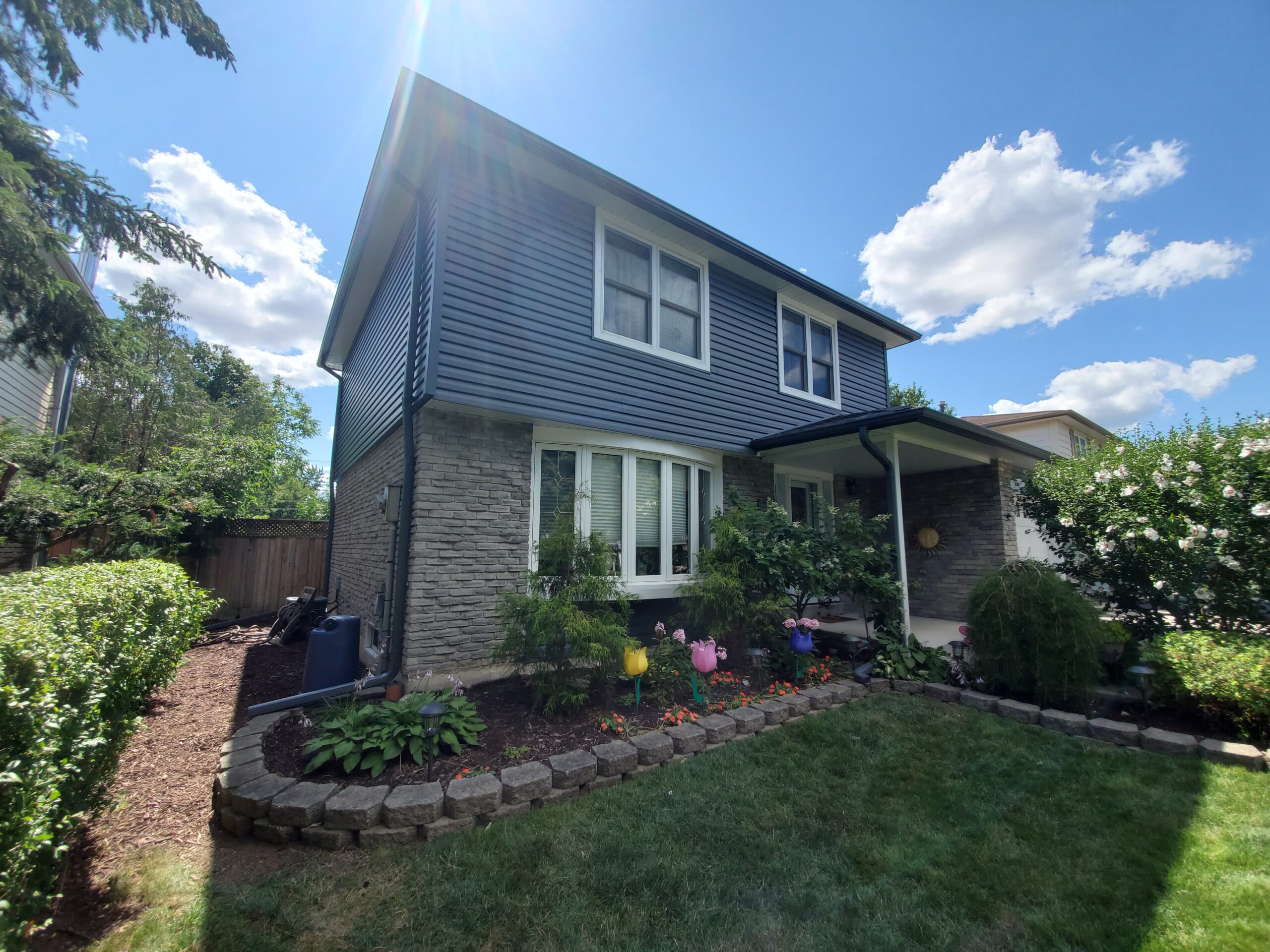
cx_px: 635
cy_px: 476
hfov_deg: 106.2
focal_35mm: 13
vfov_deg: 89.9
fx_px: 477
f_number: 2.2
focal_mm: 1.8
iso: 50
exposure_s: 1/947
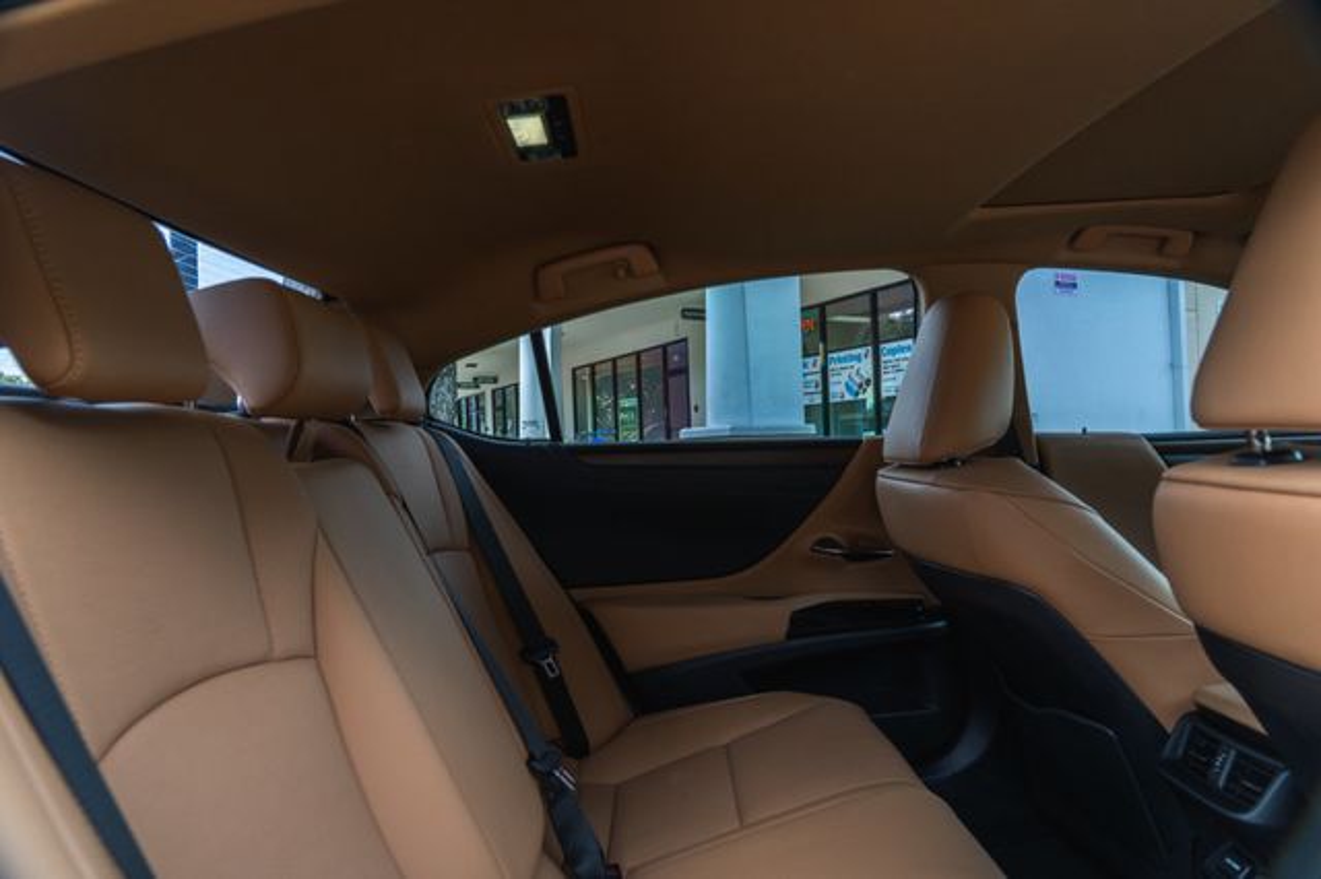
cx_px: 660
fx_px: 880
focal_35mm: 24
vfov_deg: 53.1
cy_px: 440
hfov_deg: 73.8
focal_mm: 24
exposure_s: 1/50
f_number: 8
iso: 640
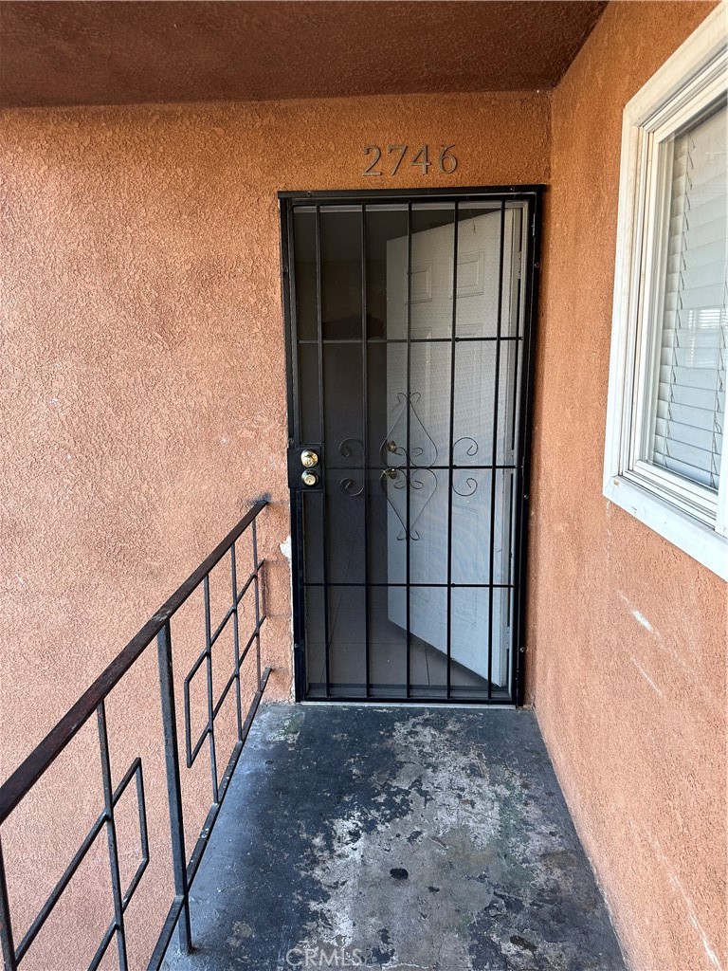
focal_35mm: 24
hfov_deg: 56.8
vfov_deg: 71.6
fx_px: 673
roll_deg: -0.6
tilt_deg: -11.2
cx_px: 364
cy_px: 486
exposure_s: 1/121
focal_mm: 6.86
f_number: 1.78
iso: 100
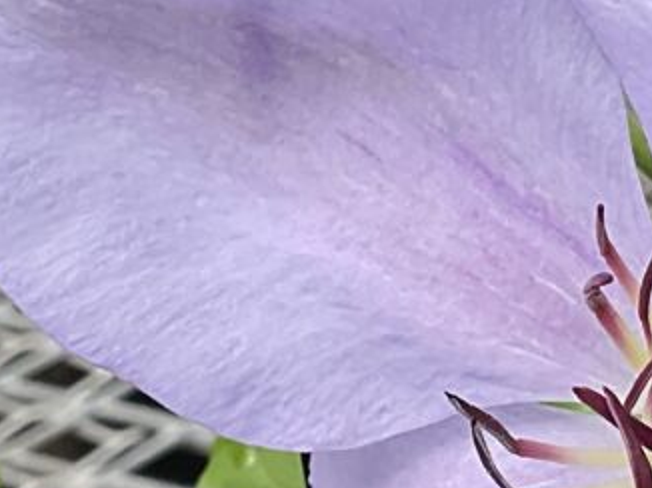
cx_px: 492
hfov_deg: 11.5
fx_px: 3218
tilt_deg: -53.4
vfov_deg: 8.7
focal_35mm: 171
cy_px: 222
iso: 16
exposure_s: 1/318
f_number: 1.8
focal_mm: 3
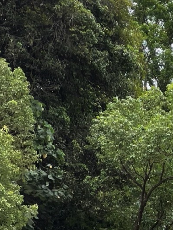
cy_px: 266
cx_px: 328
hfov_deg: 13.0
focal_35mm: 101
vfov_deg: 18.6
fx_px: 673
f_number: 1.6
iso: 32
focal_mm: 4.2
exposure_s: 1/716
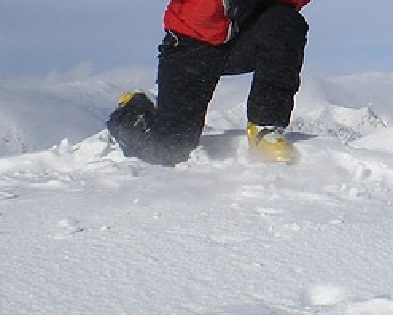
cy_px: -67
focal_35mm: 120
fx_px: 1397
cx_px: 441
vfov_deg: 12.6
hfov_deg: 15.6
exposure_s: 1/1000
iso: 64
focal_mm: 6.3
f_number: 4.6
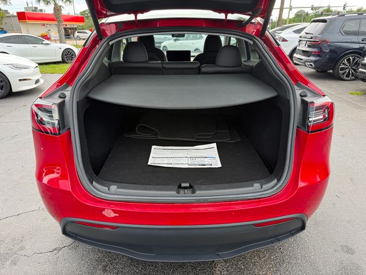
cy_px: 138
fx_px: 254
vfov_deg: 56.8
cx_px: 183
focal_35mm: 24
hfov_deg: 71.6
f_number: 1.78
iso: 64
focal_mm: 6.76
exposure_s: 1/121
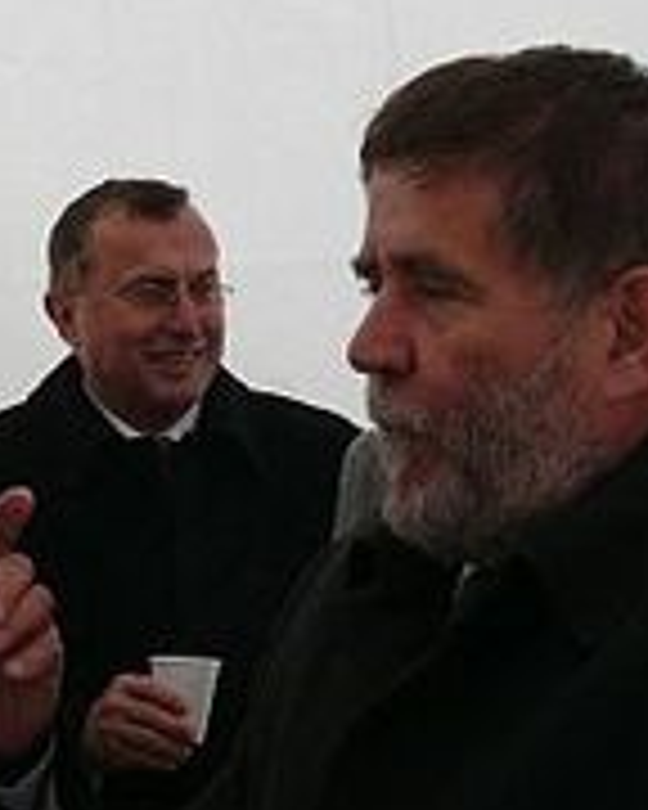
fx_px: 3332
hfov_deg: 11.1
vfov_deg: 13.8
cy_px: 508
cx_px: 212
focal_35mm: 139
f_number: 4
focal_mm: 10.5
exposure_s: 1/200
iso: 100
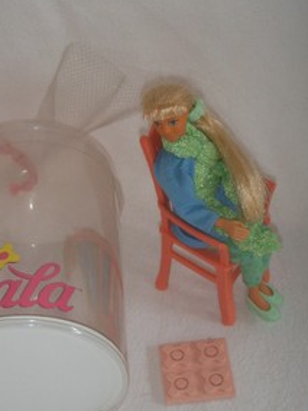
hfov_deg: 22.2
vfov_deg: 29.3
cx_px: 103
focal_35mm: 66
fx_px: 783
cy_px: 246
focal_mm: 6.6
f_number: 3.5
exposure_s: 1/45
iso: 100
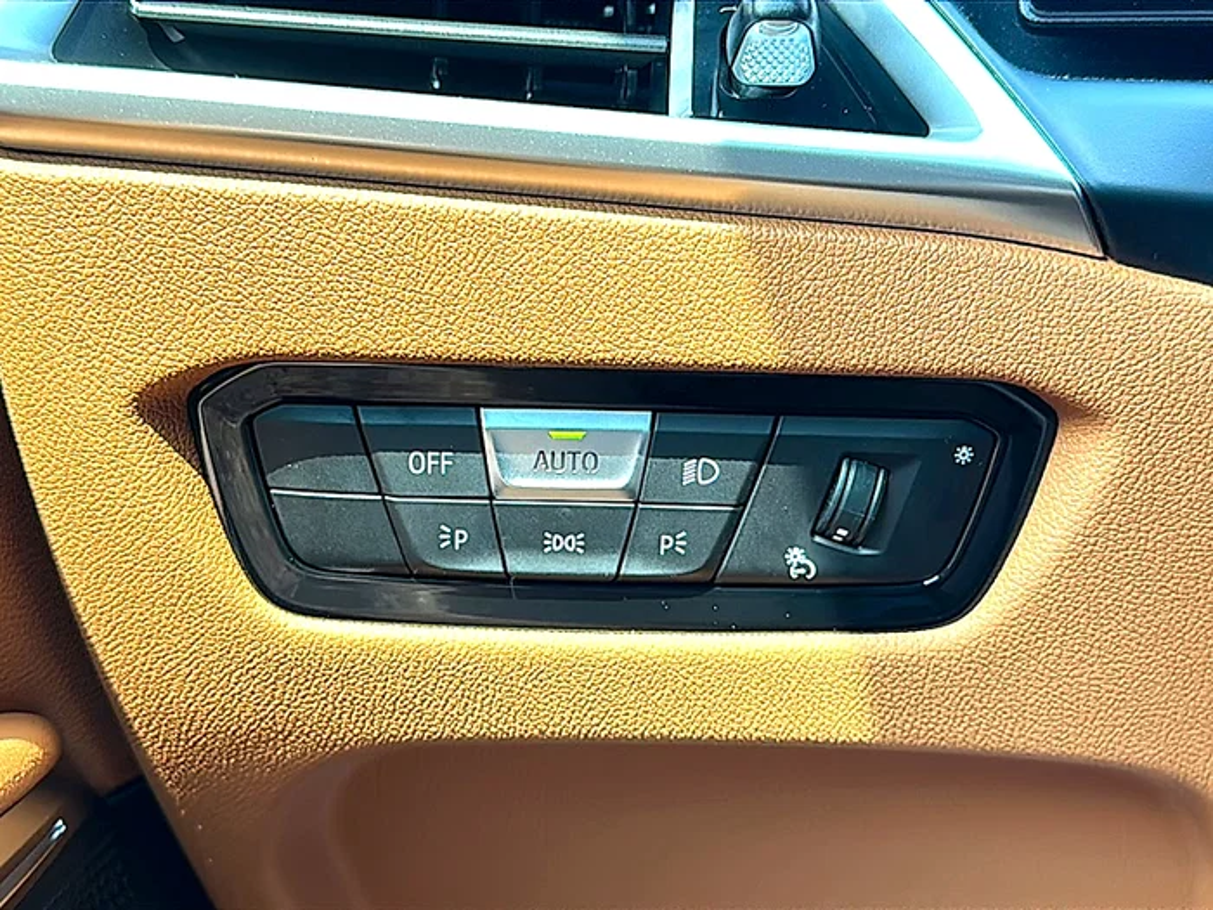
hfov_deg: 43.9
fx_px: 1507
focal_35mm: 43
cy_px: 455
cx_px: 606
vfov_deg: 33.6
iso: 64
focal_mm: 6.86
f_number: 1.78
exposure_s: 1/228
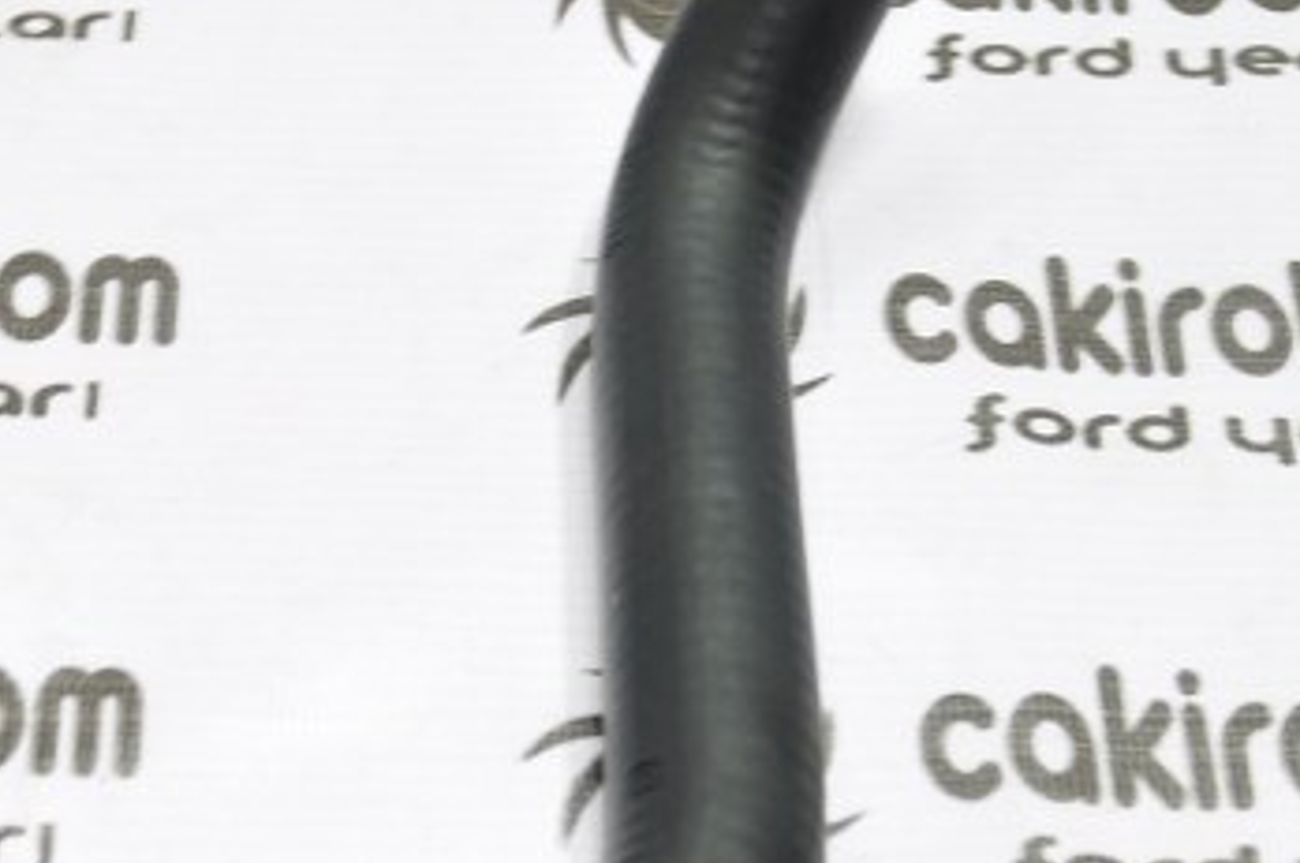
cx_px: 486
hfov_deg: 16.5
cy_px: 299
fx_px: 4471
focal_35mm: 124
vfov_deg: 11.0
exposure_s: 1/15
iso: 200
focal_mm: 32
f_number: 4.2
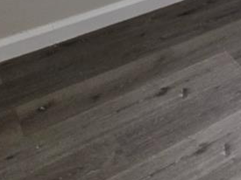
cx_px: 383
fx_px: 494
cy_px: -227
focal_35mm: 71
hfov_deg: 21.7
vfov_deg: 14.8
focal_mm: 2.2
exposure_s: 1/120
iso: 80
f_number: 1.9
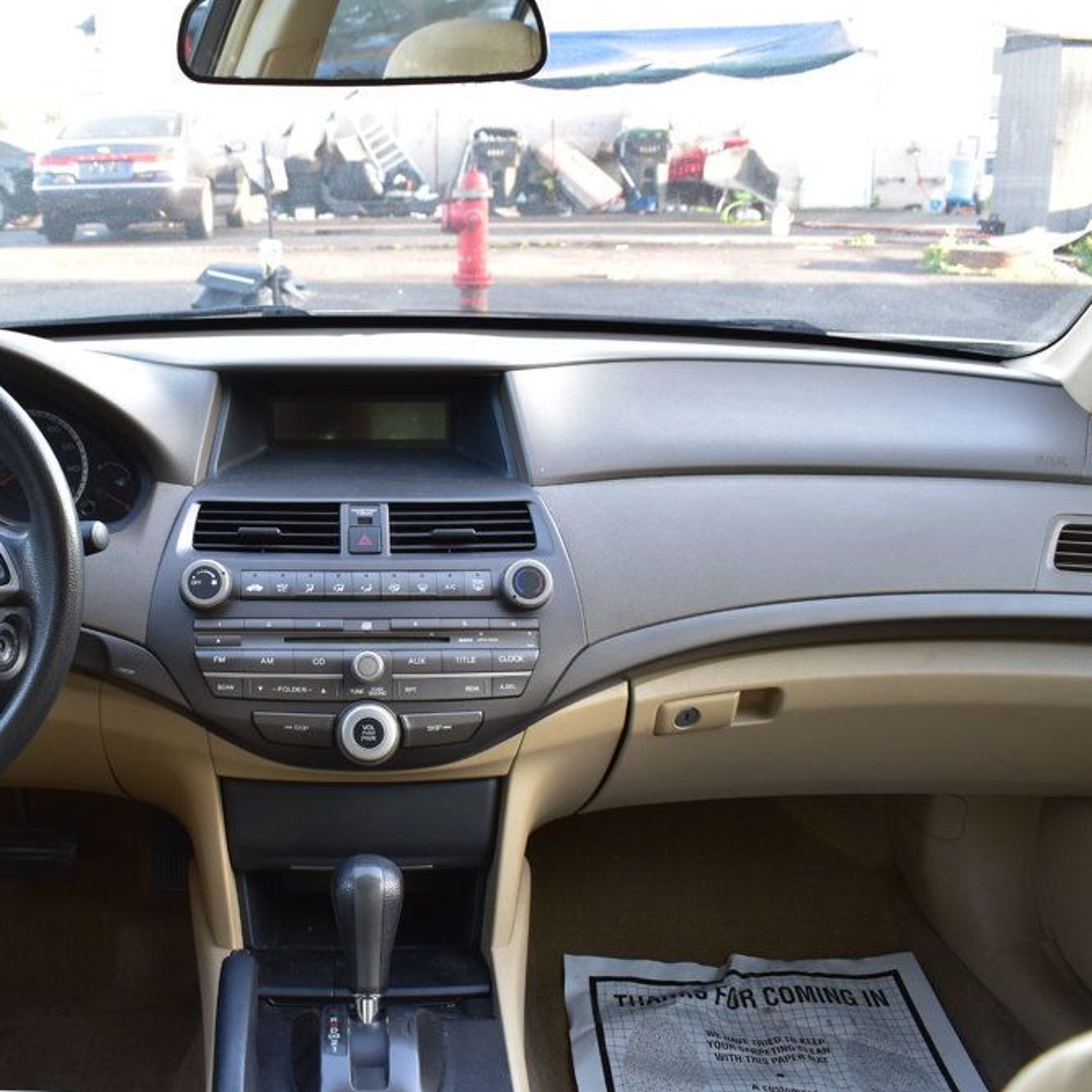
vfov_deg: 42.8
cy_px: 537
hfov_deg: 42.0
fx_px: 1392
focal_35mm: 39
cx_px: 328
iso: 400
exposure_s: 1/20
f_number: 6.3
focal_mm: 20
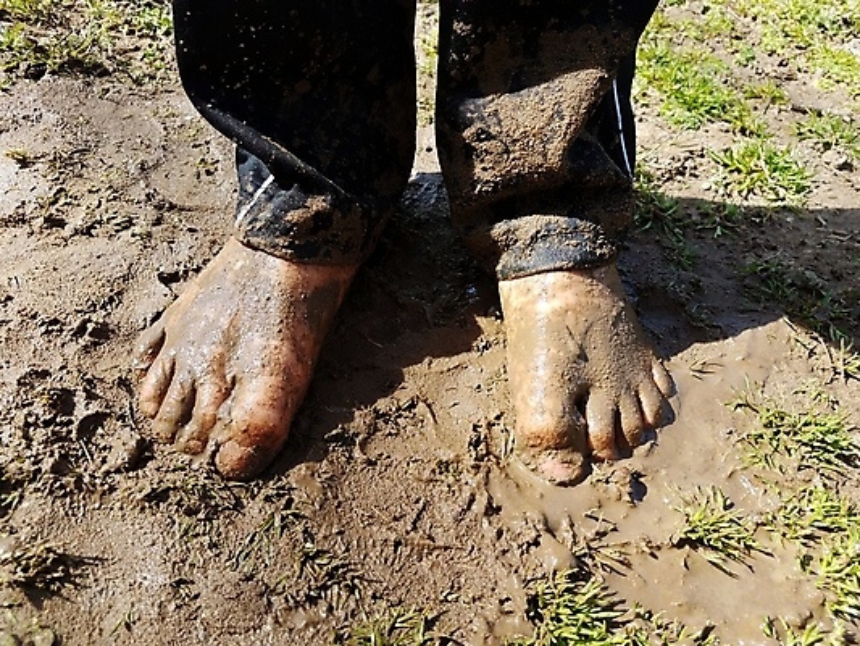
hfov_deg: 67.3
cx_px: 430
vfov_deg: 53.1
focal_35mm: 26
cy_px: 323
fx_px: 646
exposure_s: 1/477
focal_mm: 4.2
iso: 40
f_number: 1.7
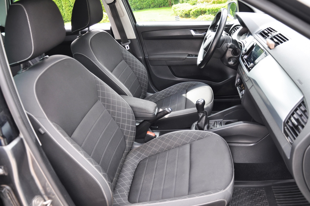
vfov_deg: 47.8
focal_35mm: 27
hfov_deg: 67.5
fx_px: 232
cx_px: 155
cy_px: 103
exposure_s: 1/100
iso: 250
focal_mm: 18
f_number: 5
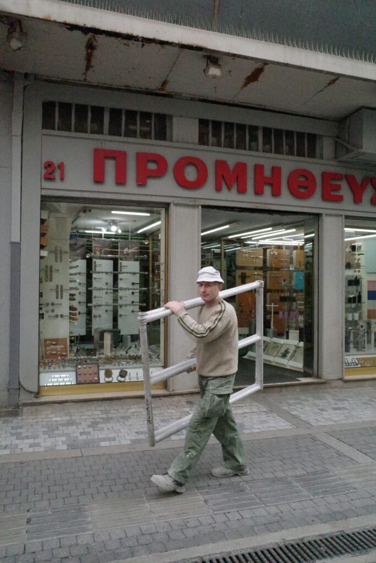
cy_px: 282
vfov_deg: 65.5
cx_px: 188
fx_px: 438
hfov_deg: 46.4
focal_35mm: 28
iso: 12800
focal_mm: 18.3
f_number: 7.1
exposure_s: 1/3200
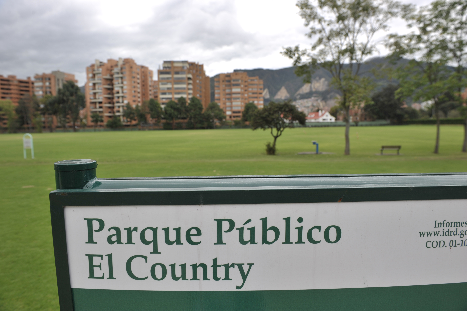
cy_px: 156
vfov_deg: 53.1
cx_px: 234
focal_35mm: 24
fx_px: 311
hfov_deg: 73.8
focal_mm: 24
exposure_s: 1/250
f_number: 7.1
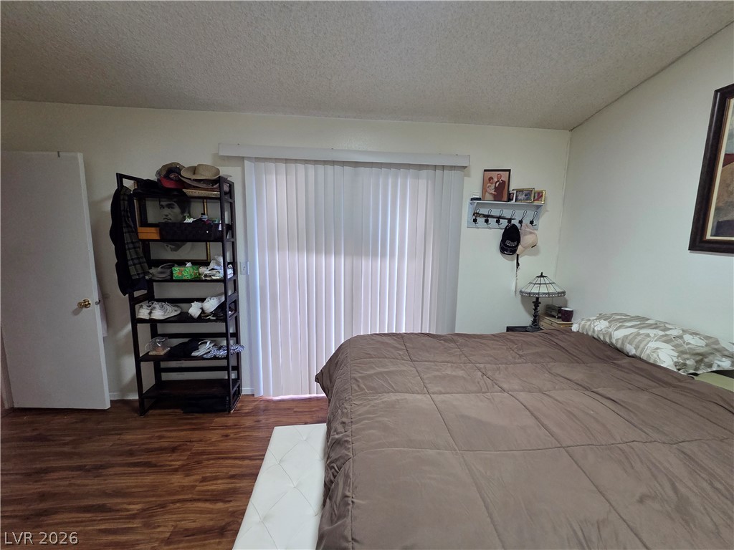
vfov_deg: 89.9
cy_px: 275
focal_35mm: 13
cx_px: 367
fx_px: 276
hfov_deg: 106.2
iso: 250
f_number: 2.2
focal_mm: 2.2
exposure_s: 1/60
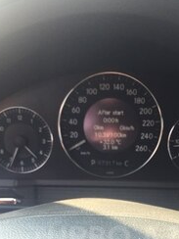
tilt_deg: -31.2
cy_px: 237
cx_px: 105
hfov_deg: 24.8
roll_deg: +1.7
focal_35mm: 59
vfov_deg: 30.5
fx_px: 407
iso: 40
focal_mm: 4.15
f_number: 2.2
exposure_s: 1/100
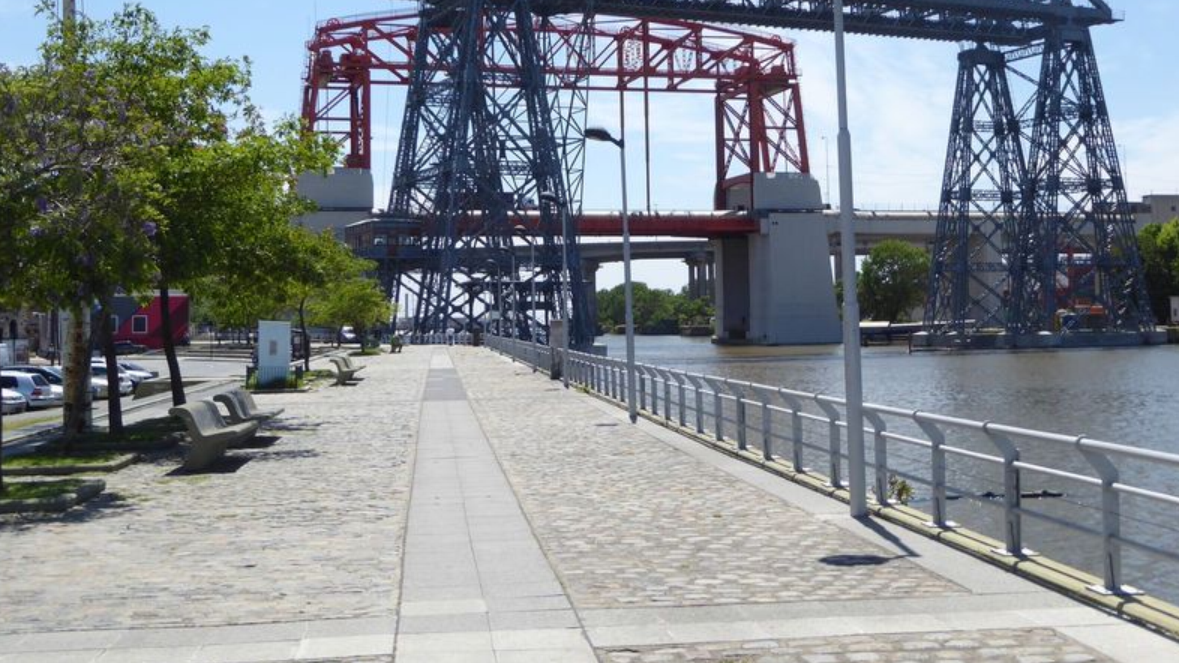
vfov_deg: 23.4
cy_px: 218
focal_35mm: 51
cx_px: 586
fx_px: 1594
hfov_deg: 40.6
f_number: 3.9
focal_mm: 7.8
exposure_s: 1/640
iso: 80
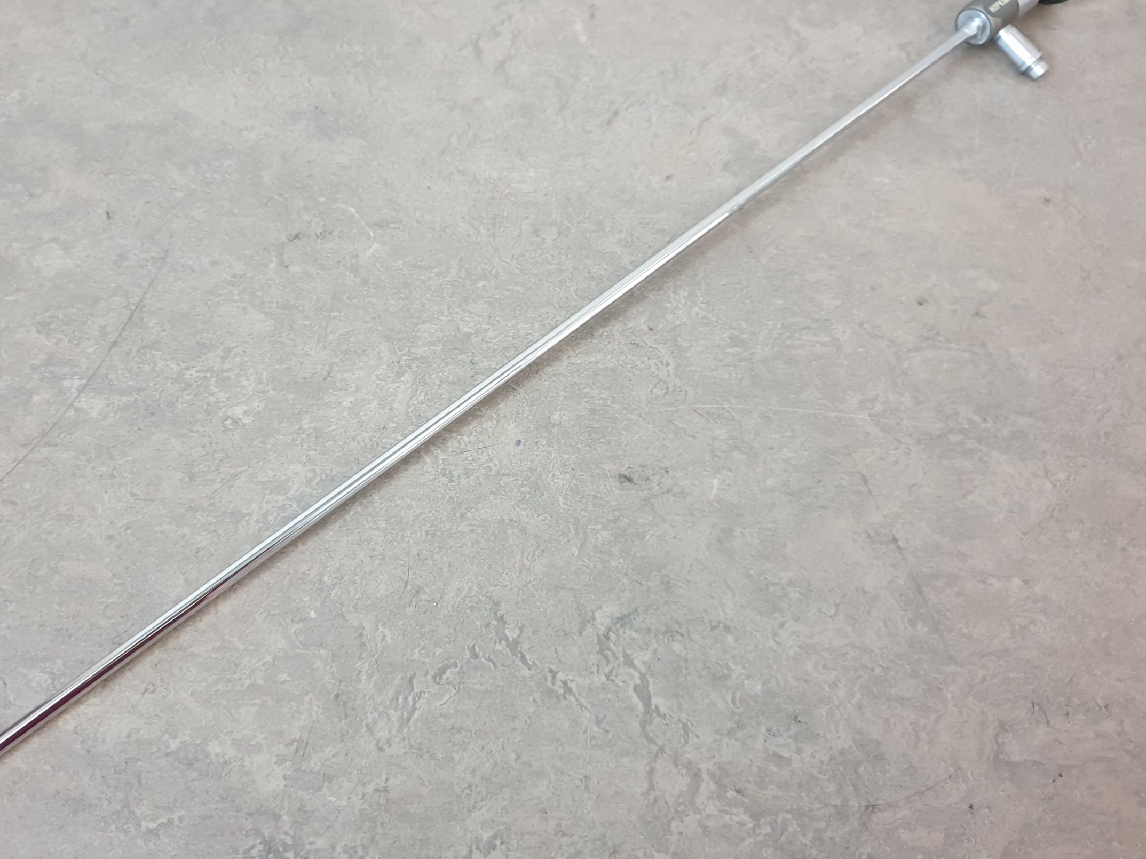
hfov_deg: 58.0
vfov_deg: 45.4
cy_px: 391
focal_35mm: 31
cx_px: 478
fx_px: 1026
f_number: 1.5
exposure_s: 1/50
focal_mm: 4.3
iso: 320
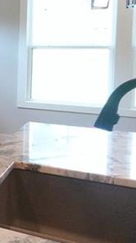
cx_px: -266
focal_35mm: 65
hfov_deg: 11.4
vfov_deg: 31.8
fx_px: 417
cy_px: 65
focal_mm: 6.9
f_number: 5
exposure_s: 1/125
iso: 1600
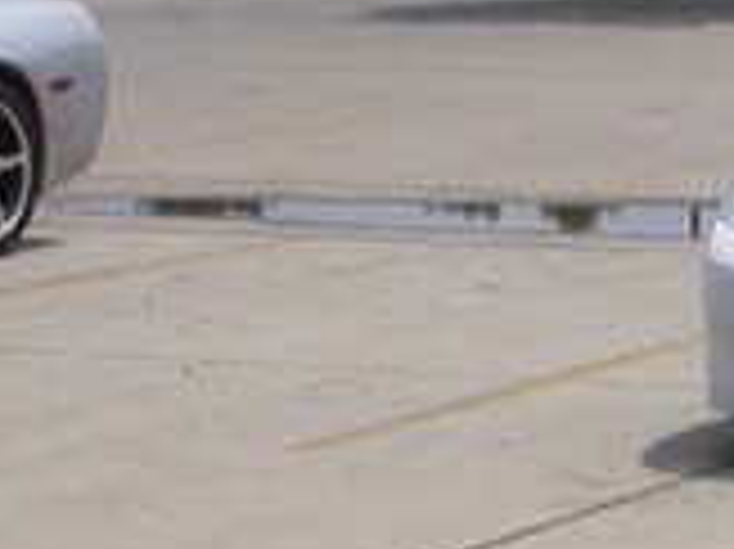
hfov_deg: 9.6
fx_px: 3962
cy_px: 162
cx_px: 1617
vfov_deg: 7.9
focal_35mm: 187
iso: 100
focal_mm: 7.85
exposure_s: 1/573
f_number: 7.5
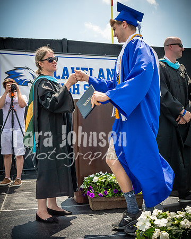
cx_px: 121
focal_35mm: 45
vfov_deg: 41.3
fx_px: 317
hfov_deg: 33.4
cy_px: 127
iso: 200
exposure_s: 1/800
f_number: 7.1
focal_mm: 20
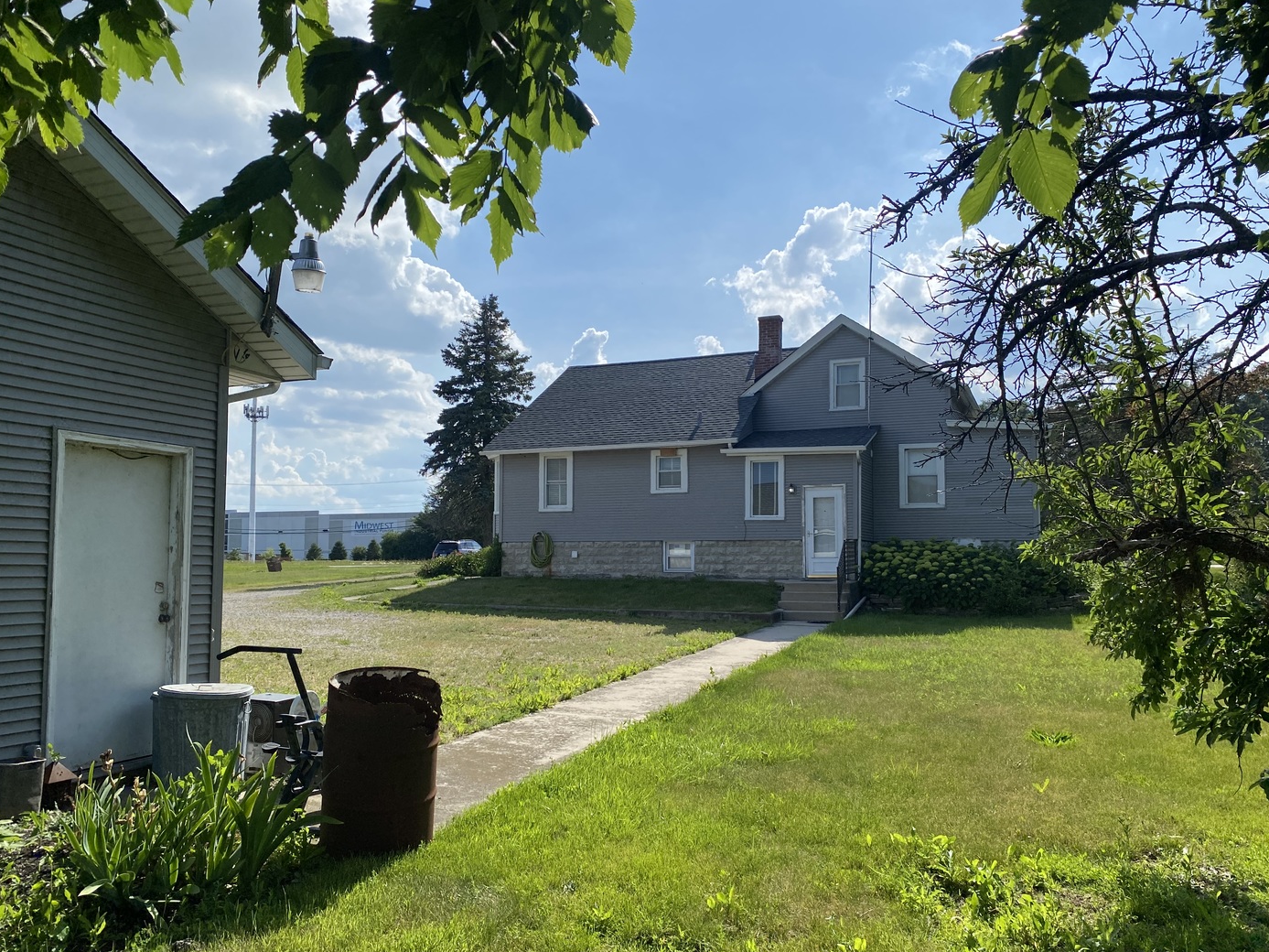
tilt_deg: +2.8
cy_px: 487
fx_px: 990
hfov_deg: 65.3
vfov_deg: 51.3
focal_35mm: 27
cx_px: 622
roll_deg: +0.2
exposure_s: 1/4608
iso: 32
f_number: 1.8
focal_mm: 4.25
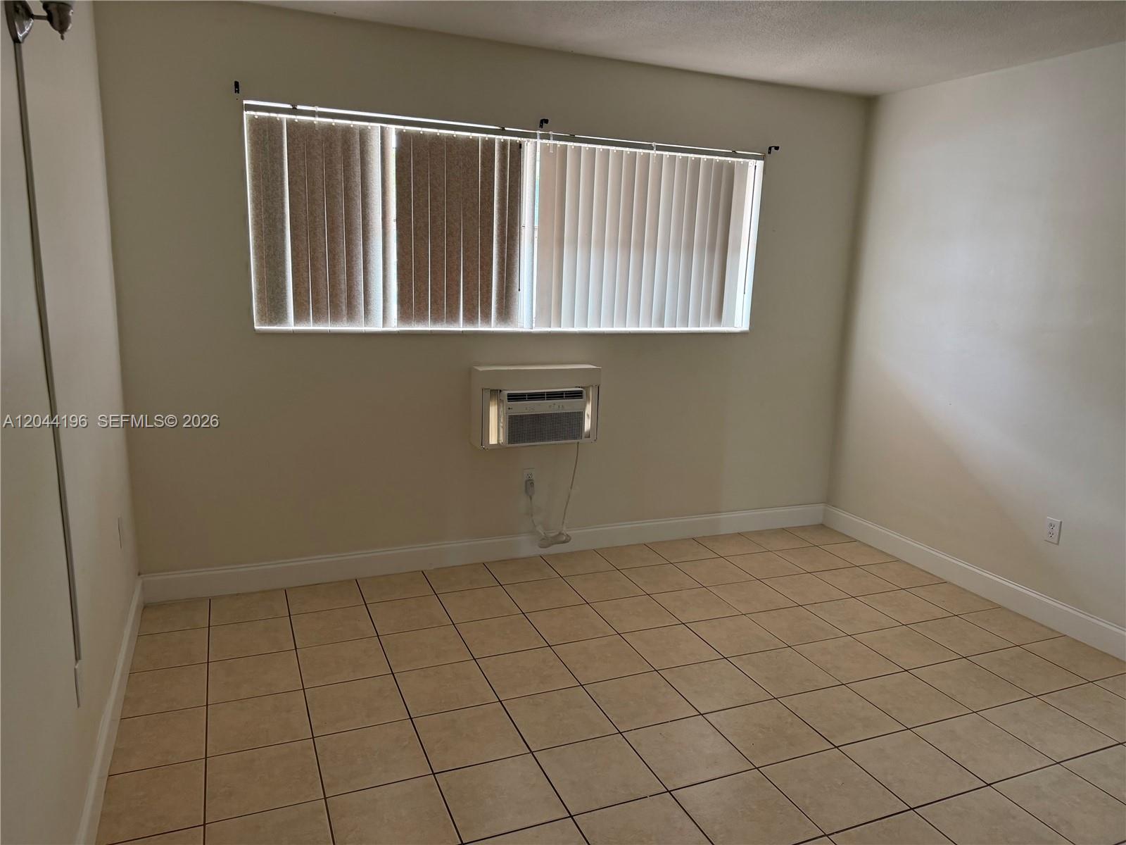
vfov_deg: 56.8
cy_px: 422
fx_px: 781
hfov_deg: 71.6
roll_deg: -1.1
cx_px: 563
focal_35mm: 24
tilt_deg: -10.6
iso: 200
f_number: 1.78
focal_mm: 6.76
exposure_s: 1/68
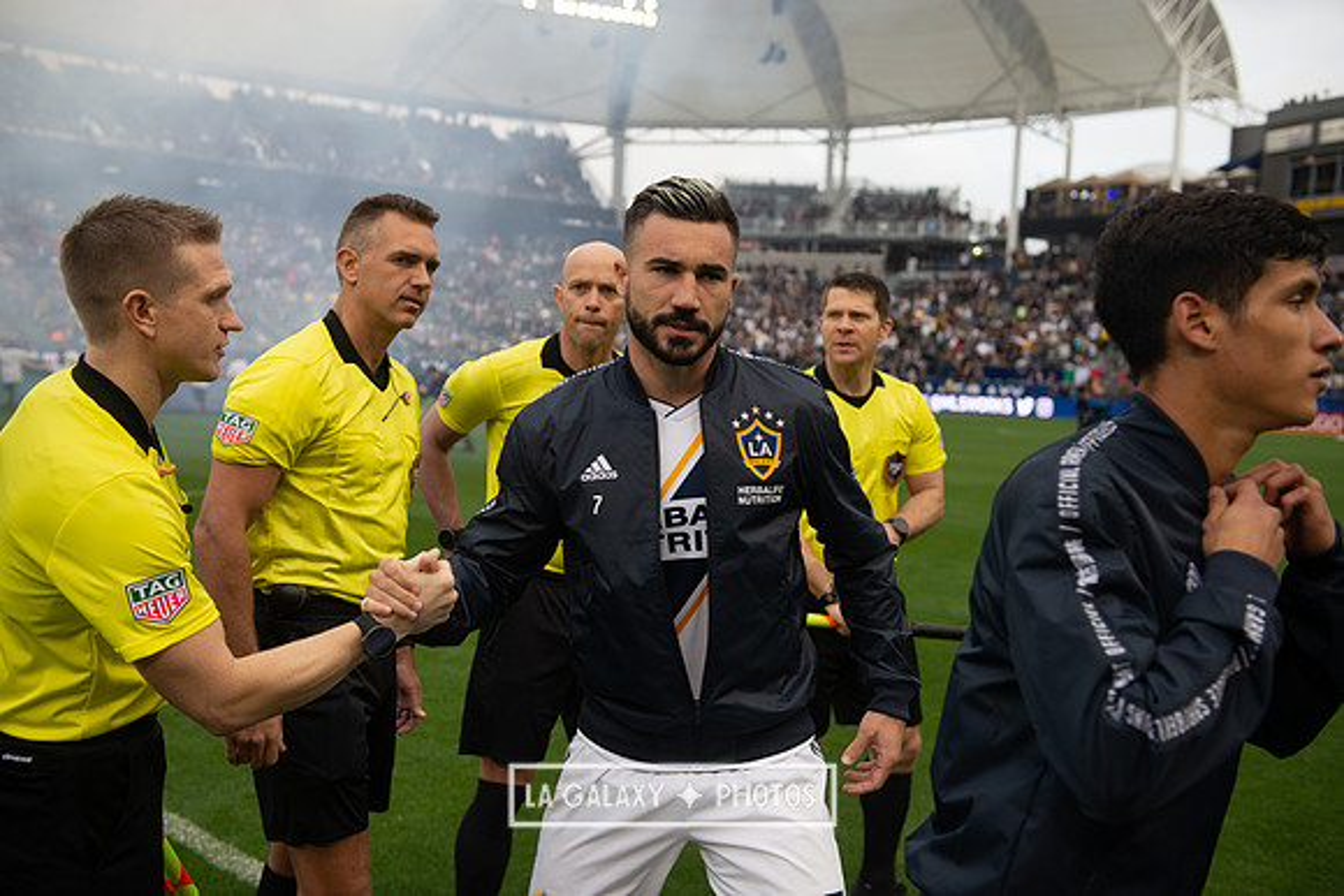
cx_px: 672
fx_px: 1494
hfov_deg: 48.4
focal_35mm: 40
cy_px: 448
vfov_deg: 33.4
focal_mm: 40
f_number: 3.5
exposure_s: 1/640
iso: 500
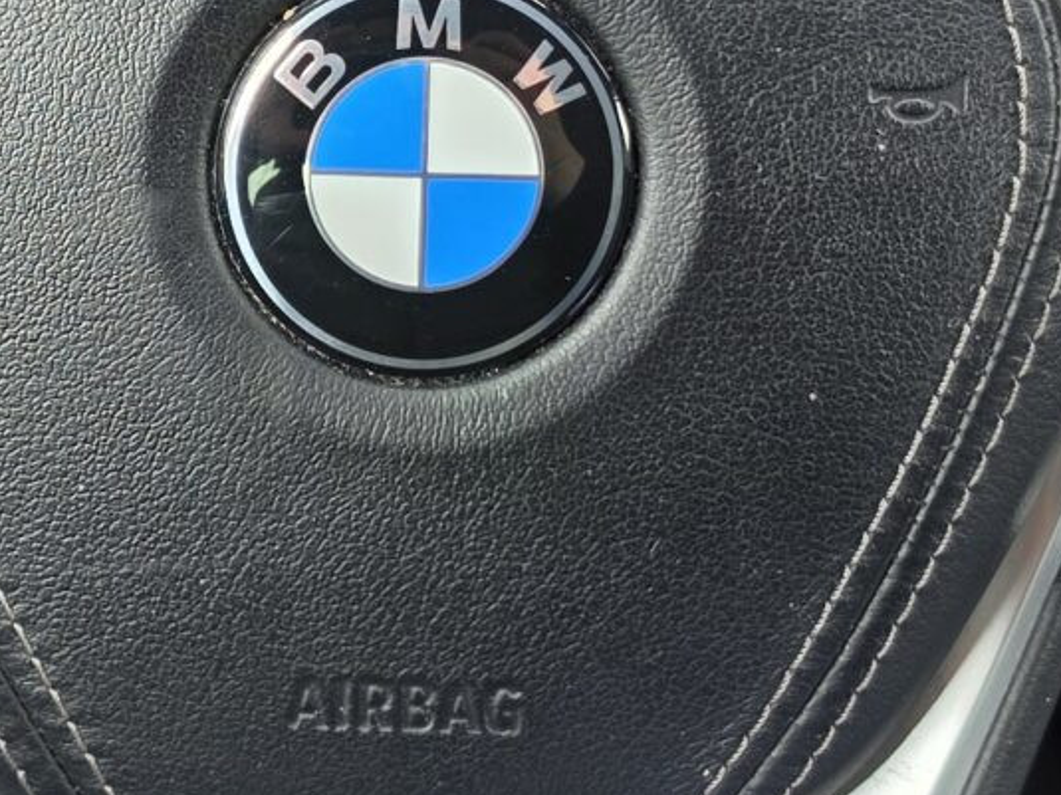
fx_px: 3371
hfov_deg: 17.6
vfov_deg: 13.4
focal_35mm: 110
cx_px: 89
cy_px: 123
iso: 25
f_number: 1.4
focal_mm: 6.5
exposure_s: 1/180
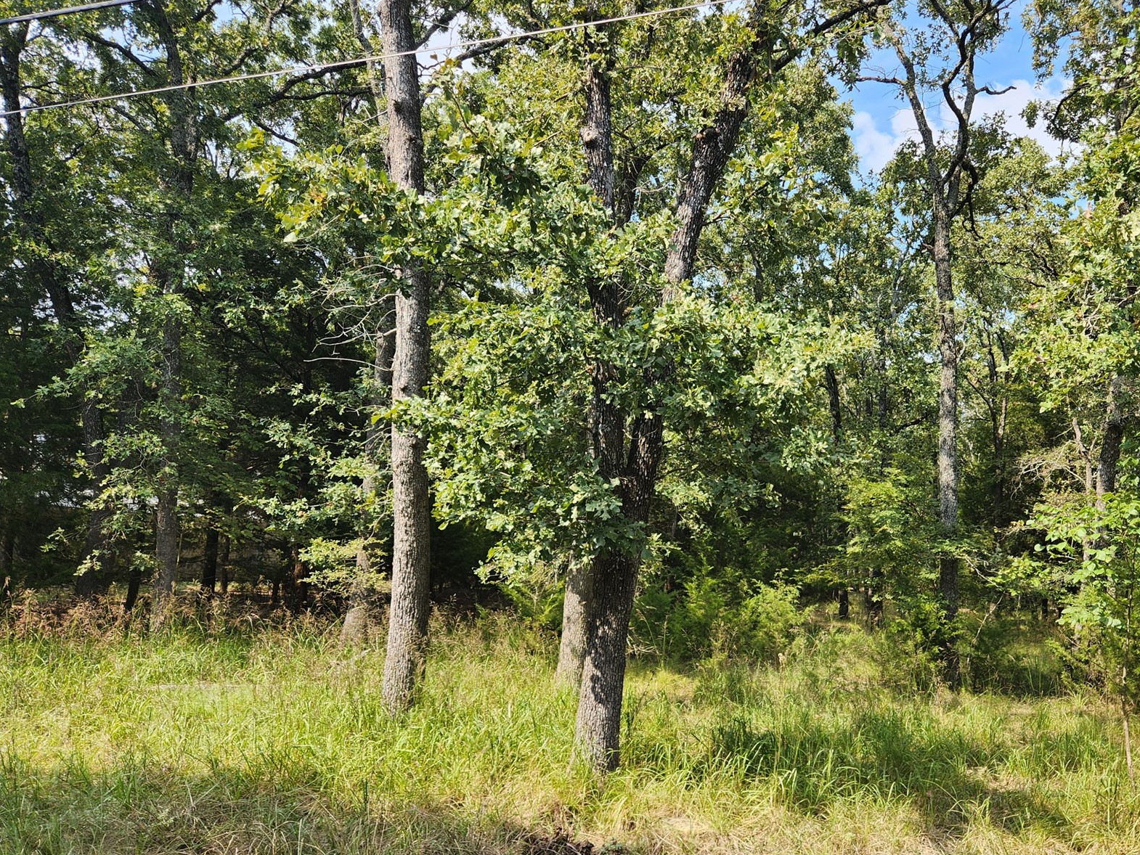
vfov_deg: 46.7
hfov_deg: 59.4
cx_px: 696
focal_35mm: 30
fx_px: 988
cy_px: 478
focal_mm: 5.4
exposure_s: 1/523
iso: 20
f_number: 1.8
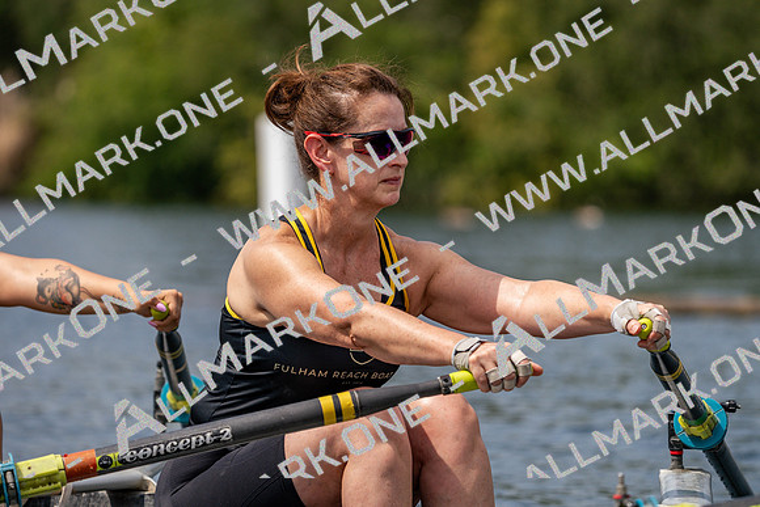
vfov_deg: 4.6
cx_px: 380
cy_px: 254
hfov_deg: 6.9
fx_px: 6335
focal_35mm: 300
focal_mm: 300
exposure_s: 1/1600
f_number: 6.3
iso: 250
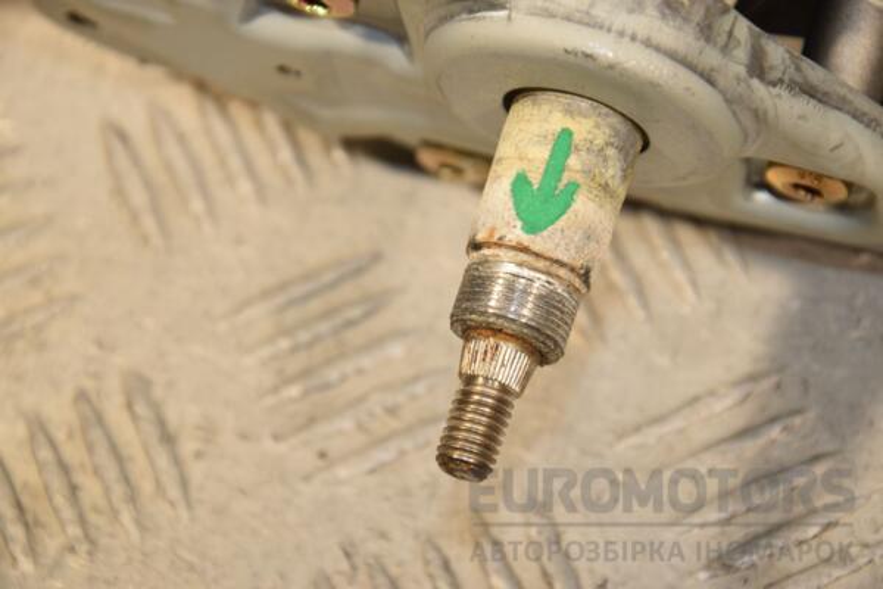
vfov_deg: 8.7
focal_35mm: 158
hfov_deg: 13.0
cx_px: 442
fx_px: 3863
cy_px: 294
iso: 800
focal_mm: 105
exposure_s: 1/200
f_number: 8
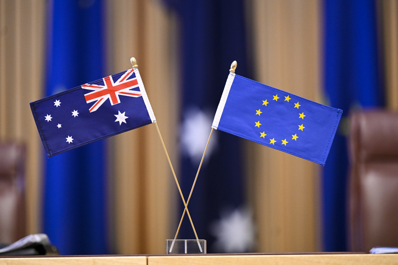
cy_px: 132
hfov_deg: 12.5
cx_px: 199
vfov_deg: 8.3
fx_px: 1824
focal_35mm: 165
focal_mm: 165
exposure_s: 1/320
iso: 4000
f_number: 2.8
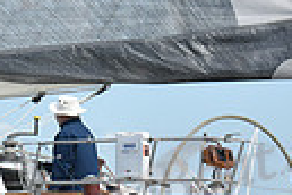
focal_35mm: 439
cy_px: 101
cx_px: -100
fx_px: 3560
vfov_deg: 3.1
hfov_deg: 4.7
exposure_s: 1/1600
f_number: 6.3
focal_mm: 98
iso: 320
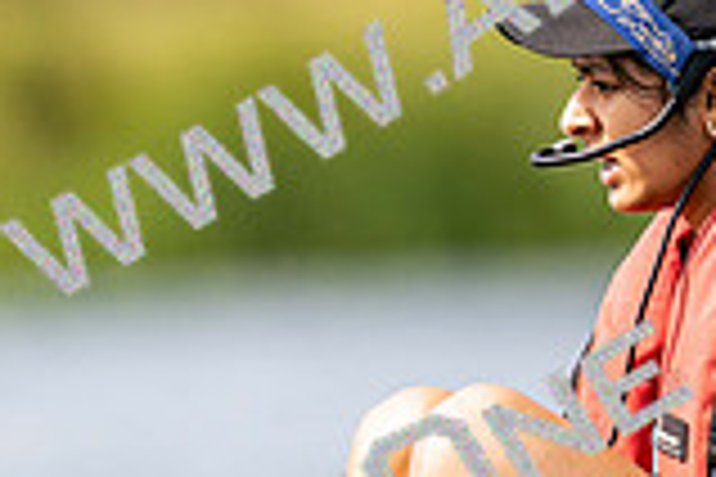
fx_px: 43653
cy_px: 308
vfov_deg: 0.6
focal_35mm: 2195
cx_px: 558
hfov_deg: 0.9
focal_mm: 600
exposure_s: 1/2500
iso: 200
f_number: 4
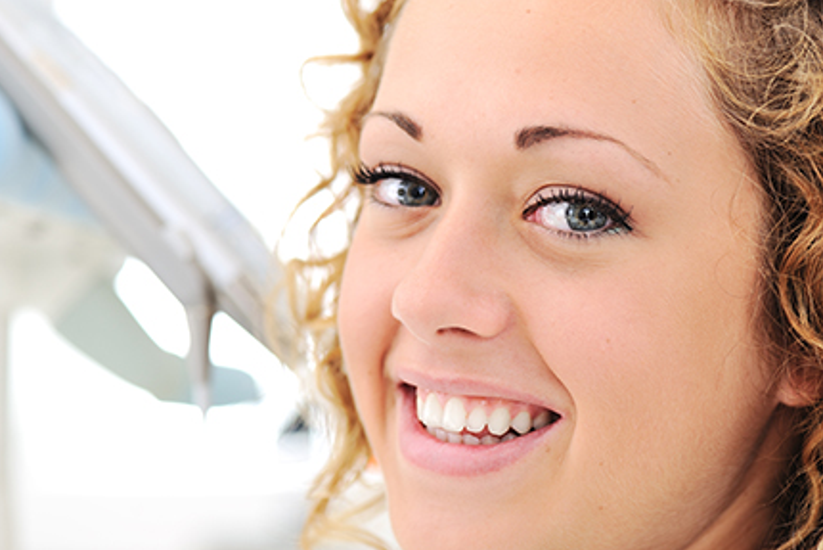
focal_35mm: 122
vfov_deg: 11.2
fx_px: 2790
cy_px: 313
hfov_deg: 16.8
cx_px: 377
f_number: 5
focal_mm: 105
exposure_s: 1/160
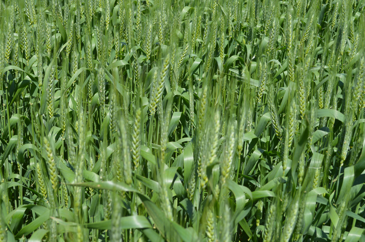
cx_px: 182
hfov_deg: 37.9
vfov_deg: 25.7
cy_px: 121
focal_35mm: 52
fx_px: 532
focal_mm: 35
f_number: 7.1
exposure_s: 1/200
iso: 100
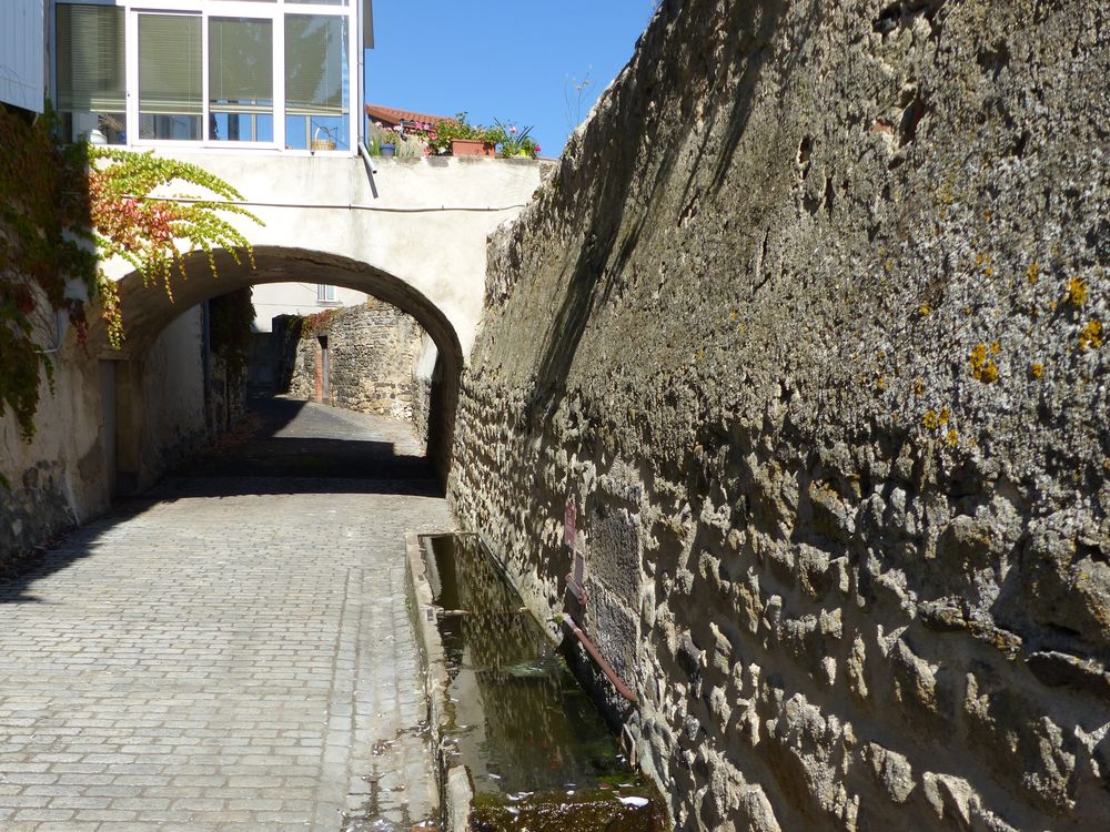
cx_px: 555
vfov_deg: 41.8
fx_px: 1090
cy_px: 416
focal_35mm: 34
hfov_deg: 54.0
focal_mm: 6.2
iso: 100
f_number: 4
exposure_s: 1/800
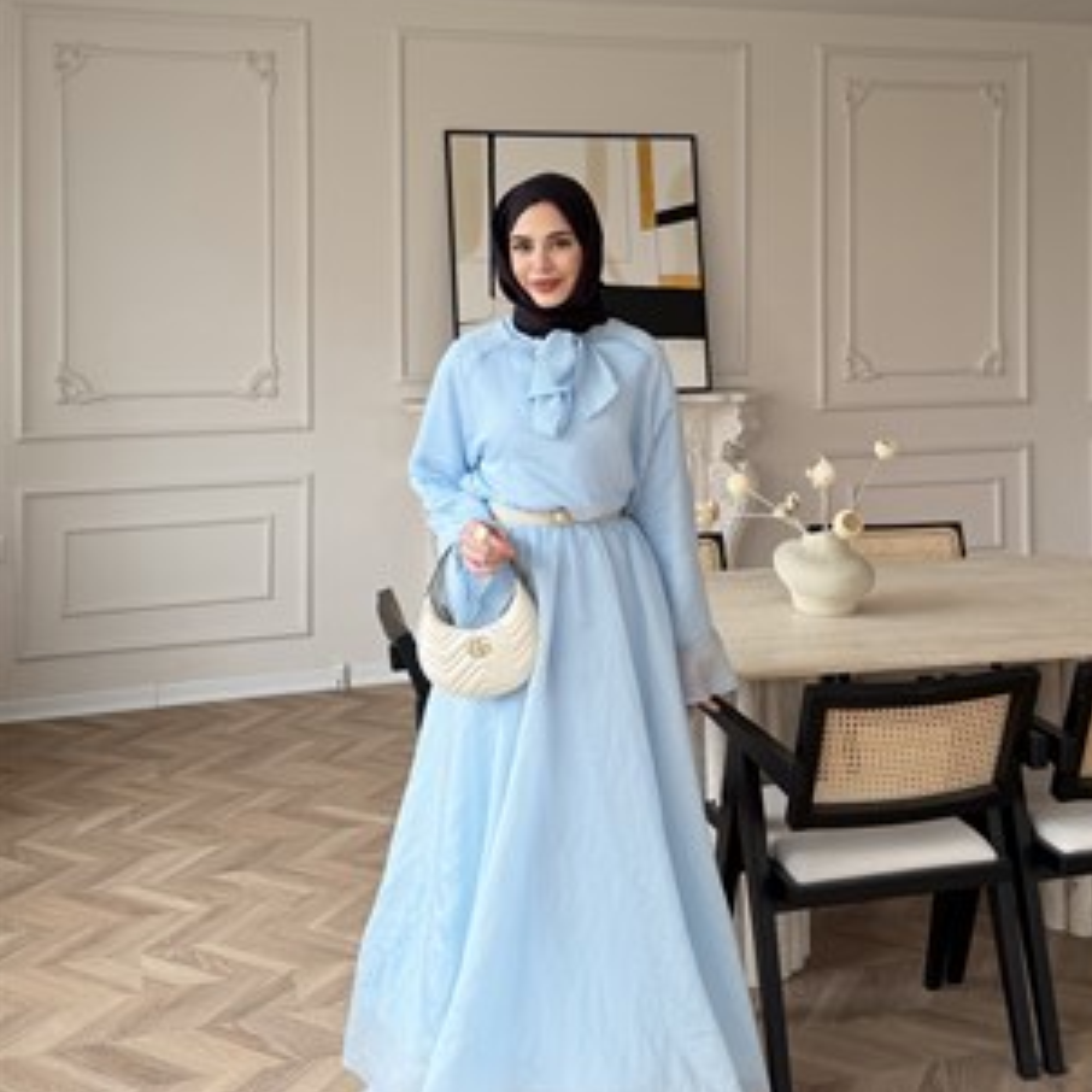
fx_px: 1035
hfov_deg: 55.6
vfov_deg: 55.3
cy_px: 645
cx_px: 557
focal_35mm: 29
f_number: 1.78
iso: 64
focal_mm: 6.76
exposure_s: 1/237
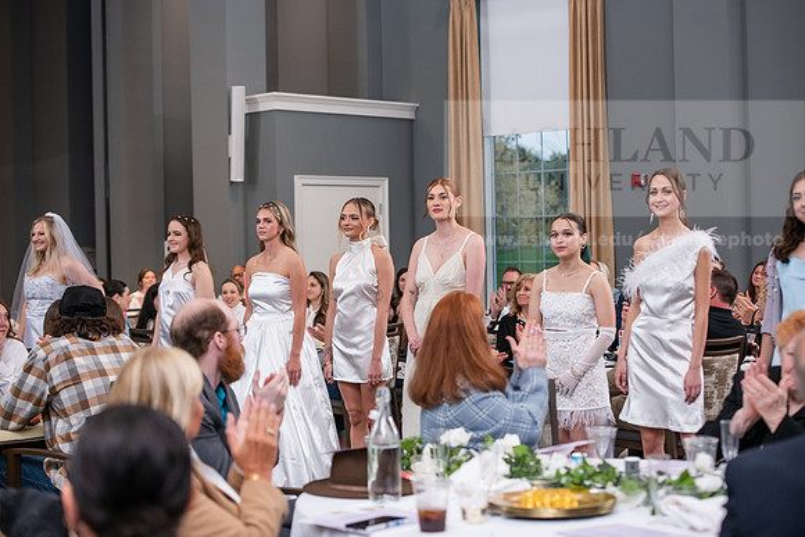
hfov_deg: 28.8
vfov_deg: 19.5
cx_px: 402
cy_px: 268
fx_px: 1566
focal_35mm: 70
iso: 1600
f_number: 3.5
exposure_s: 1/250
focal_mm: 70
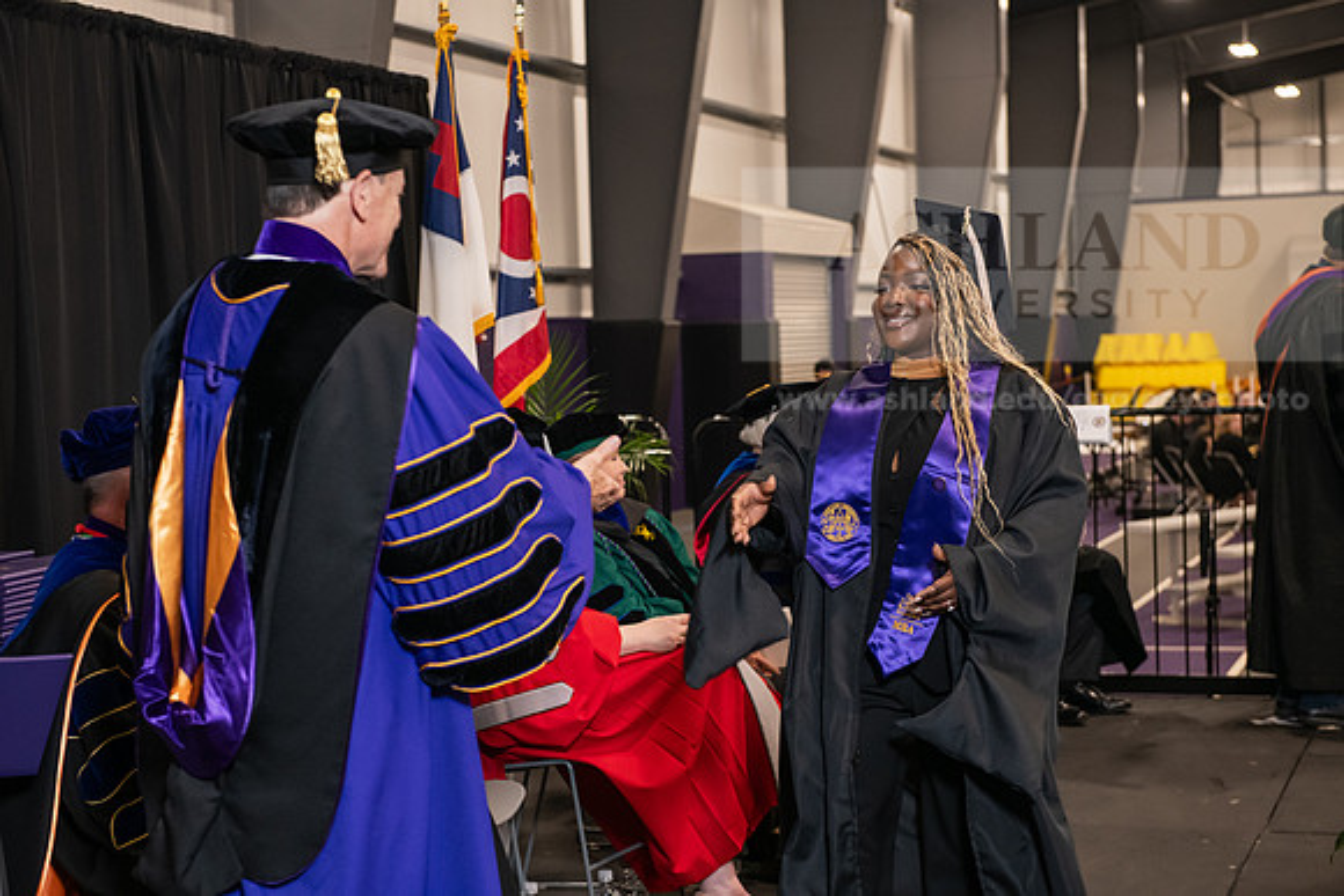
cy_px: 448
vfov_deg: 19.5
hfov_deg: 28.8
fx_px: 2614
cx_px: 672
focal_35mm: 70
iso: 2000
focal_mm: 70
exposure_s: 1/125
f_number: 5
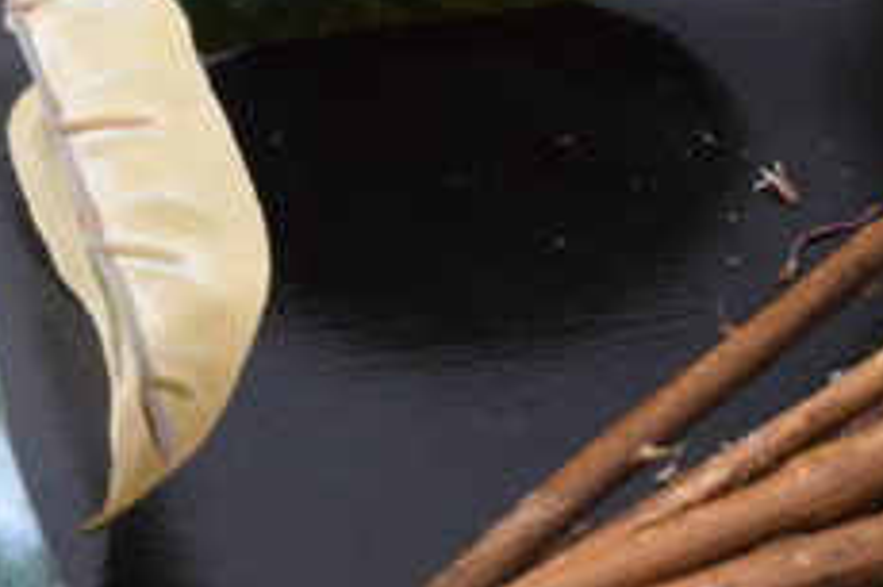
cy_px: 278
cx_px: 50
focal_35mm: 101
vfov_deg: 13.5
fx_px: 2478
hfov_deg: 19.7
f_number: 13
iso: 6400
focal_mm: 31
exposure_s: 1/25
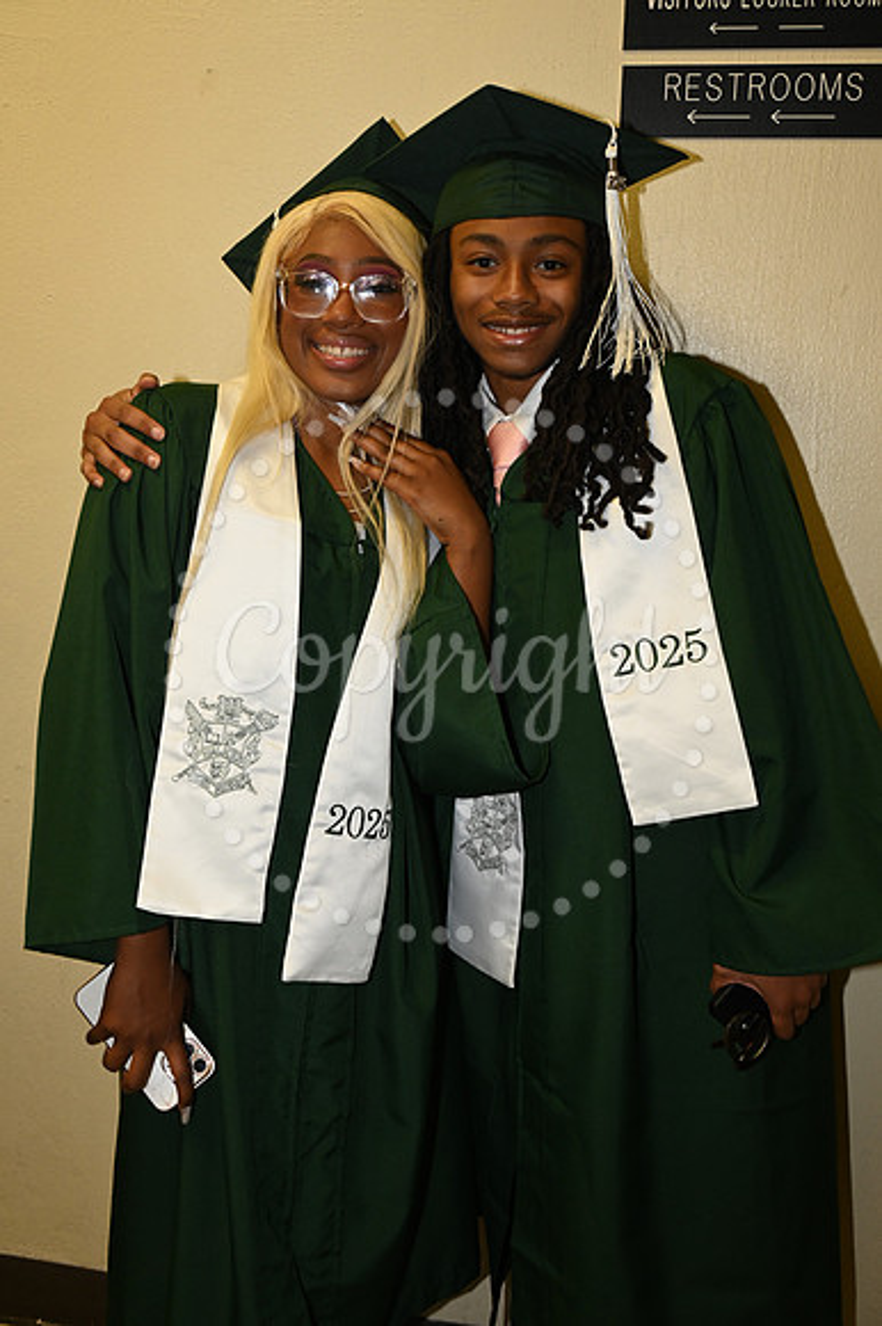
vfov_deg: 50.7
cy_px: 663
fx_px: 1398
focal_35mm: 38
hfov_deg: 35.0
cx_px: 441
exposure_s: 1/60
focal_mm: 38
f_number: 5.6
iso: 1600
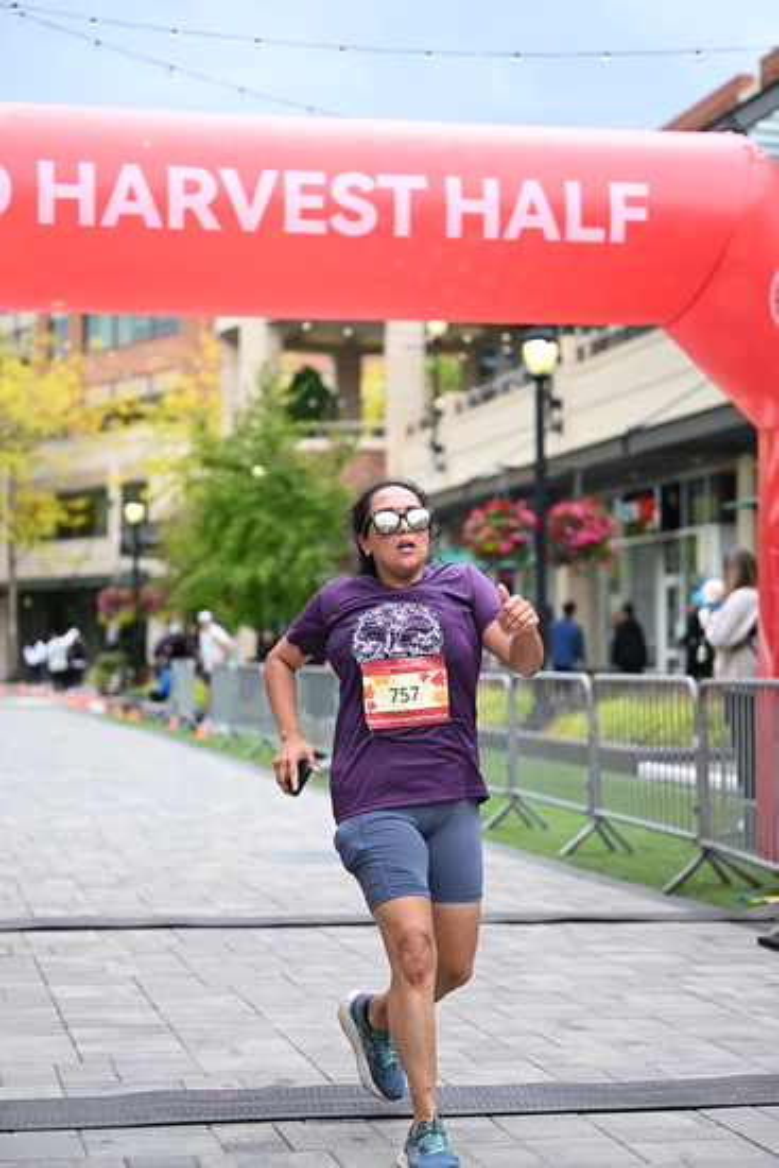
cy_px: 584
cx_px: 390
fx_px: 2270
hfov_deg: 19.5
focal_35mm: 70
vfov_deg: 28.8
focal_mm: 70
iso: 640
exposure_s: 1/2000
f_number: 2.8
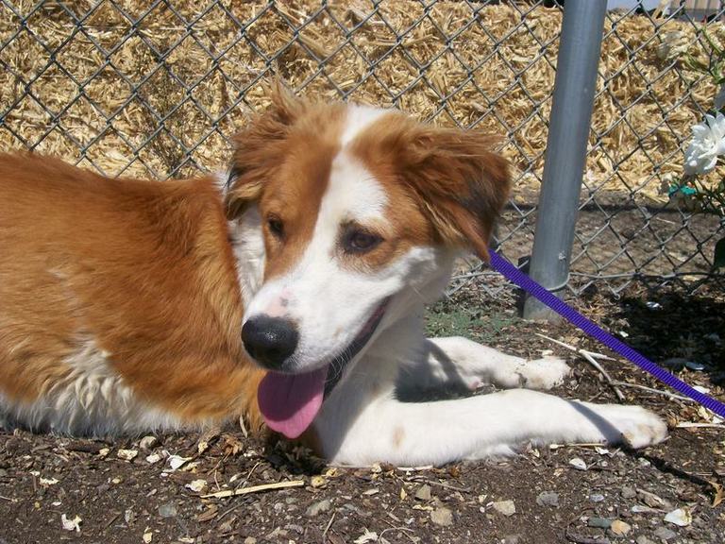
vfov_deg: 39.7
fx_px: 754
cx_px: 362
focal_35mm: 36
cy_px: 272
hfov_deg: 51.4
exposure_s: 1/1049
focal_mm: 6
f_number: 4.8
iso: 80
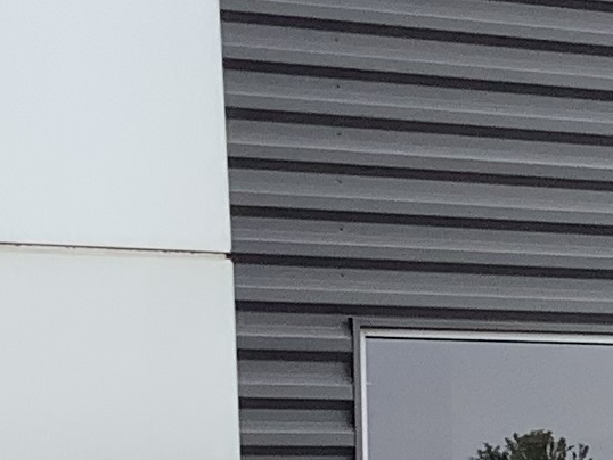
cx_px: 1344
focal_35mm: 188
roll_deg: +1.5
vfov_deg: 7.8
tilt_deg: -1.3
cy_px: 586
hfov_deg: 9.6
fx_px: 3331
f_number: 2.4
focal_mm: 3.3
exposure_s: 1/327
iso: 25
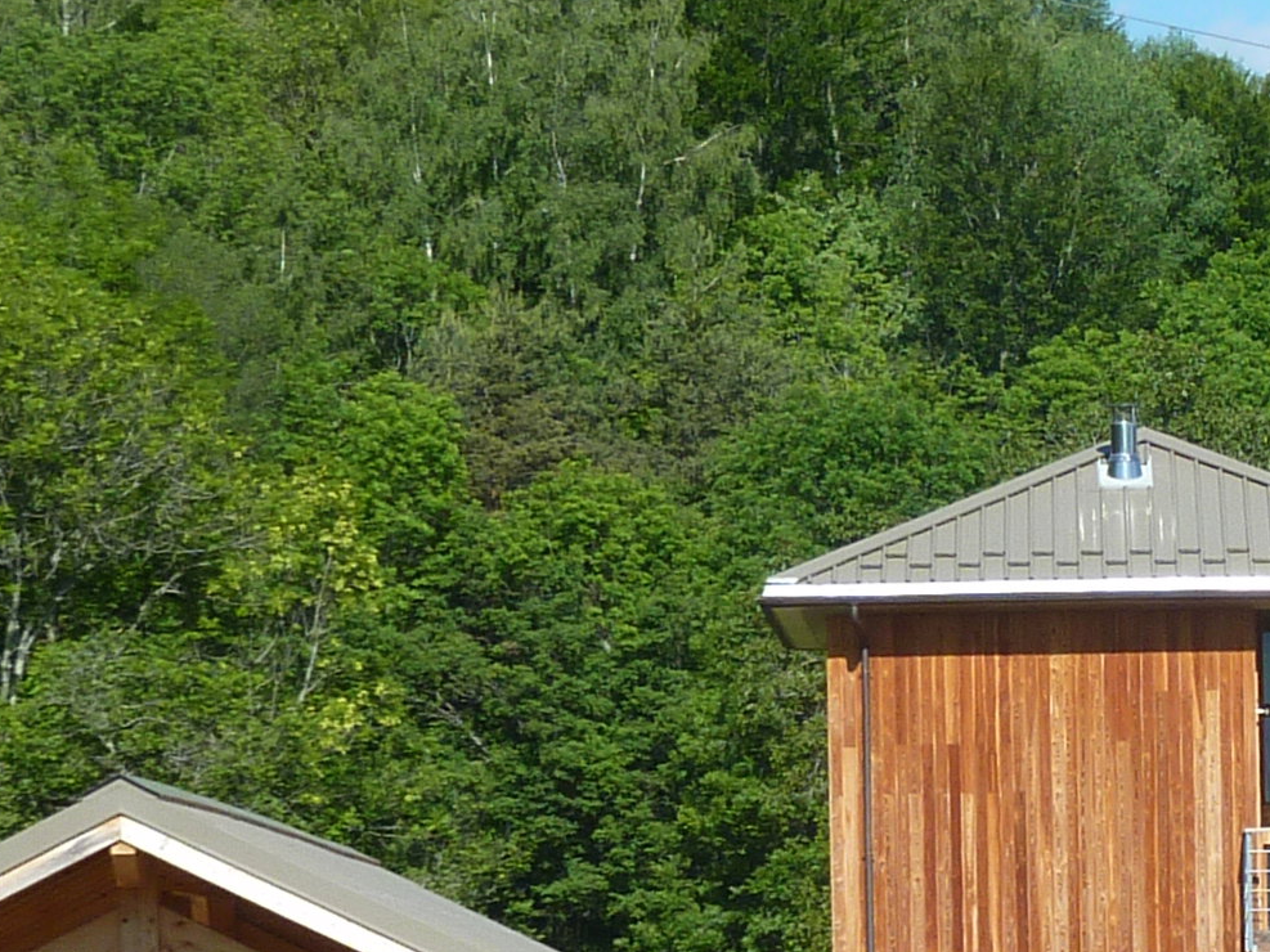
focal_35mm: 218
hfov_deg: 8.9
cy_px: 1007
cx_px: 1689
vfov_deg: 6.8
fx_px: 7997
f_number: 4.5
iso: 80
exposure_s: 1/500
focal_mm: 9.7
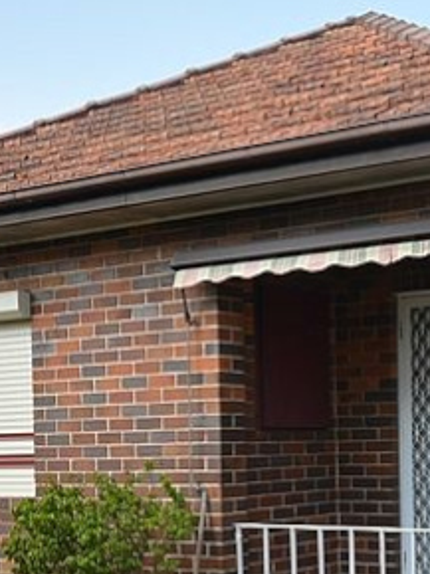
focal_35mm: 51
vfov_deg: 36.5
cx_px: 525
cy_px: 442
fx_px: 846
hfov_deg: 25.4
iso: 220
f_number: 4
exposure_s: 1/60
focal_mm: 10
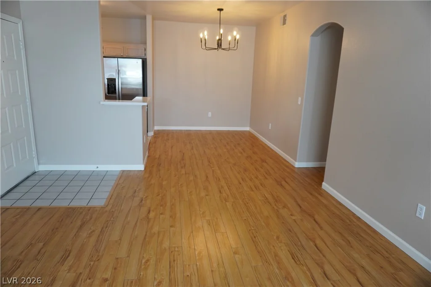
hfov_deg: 73.7
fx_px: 287
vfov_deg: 53.1
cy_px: 144
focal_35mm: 24
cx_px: 216
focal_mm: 16
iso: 800
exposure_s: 1/160
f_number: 4
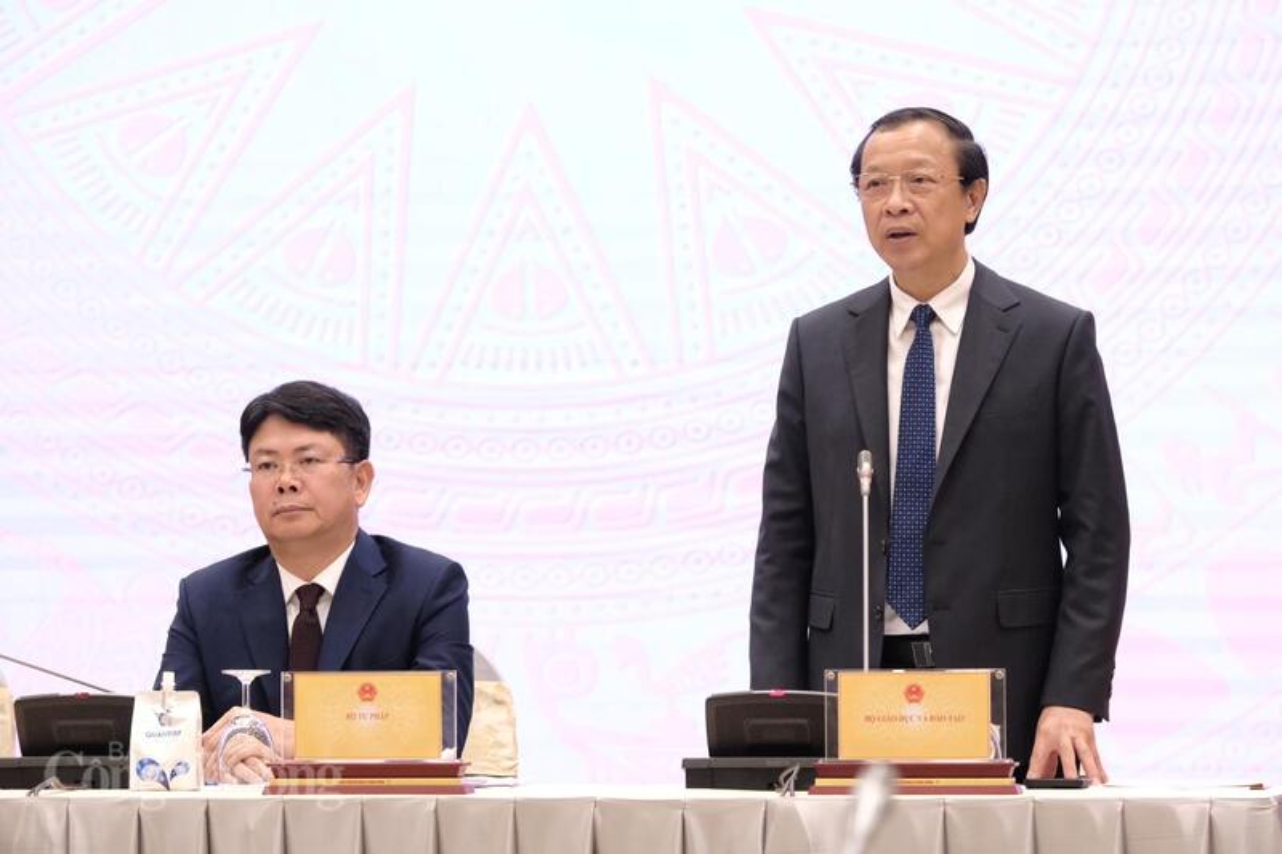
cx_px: 641
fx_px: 4842
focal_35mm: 136
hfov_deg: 15.1
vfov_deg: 10.1
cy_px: 427
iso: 6400
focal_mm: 90.4
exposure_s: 1/125
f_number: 6.4
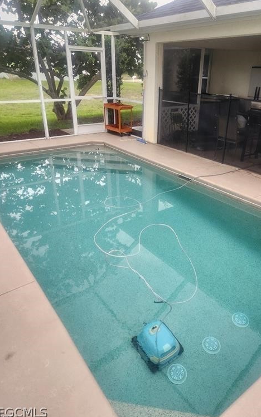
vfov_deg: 72.6
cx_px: 155
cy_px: 208
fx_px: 285
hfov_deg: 49.0
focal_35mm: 25
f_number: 1.8
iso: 200
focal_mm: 5.4
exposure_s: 1/180
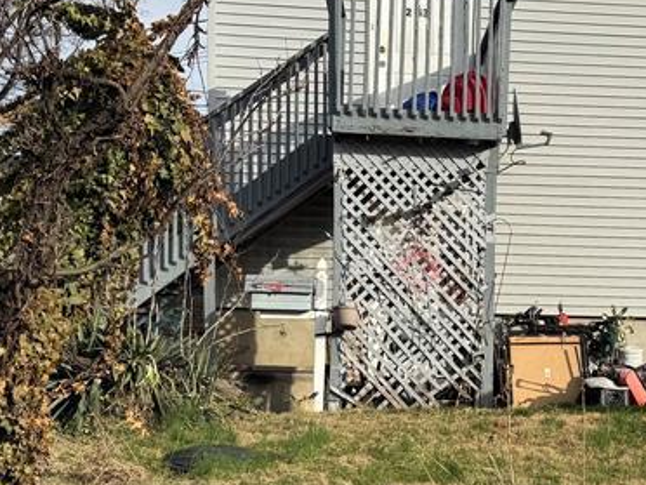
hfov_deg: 28.6
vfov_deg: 22.0
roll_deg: -0.8
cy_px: 391
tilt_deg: -0.6
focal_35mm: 66
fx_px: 1232
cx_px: 542
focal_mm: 6.76
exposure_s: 1/3096
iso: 80
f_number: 1.78
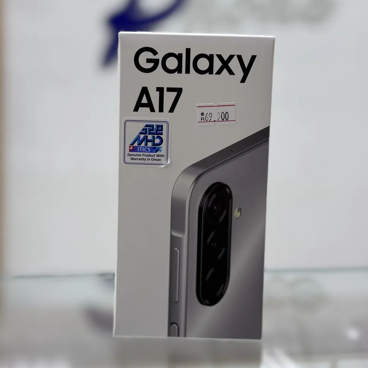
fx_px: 686
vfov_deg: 30.0
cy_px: 165
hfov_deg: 30.0
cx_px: 183
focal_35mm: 57
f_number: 1.78
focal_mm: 6.76
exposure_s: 1/121
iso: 50
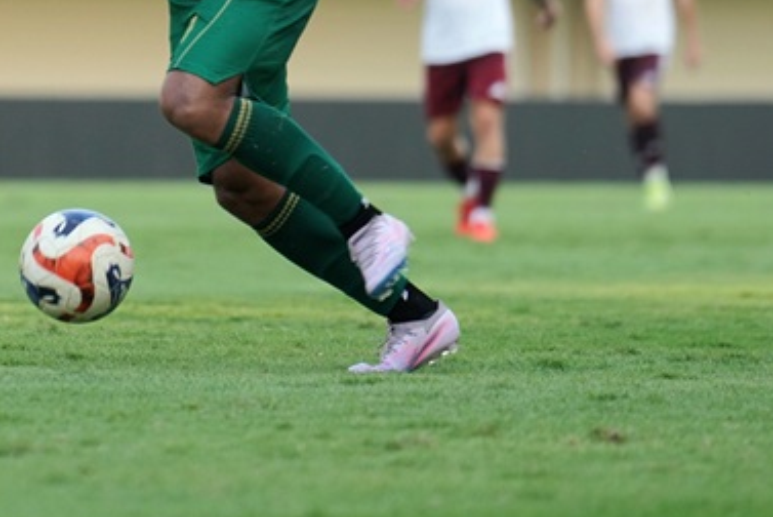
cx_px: 160
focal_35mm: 617
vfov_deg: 2.2
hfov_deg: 3.3
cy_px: -213
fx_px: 13258
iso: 320
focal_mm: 194
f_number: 2.8
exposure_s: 1/1250
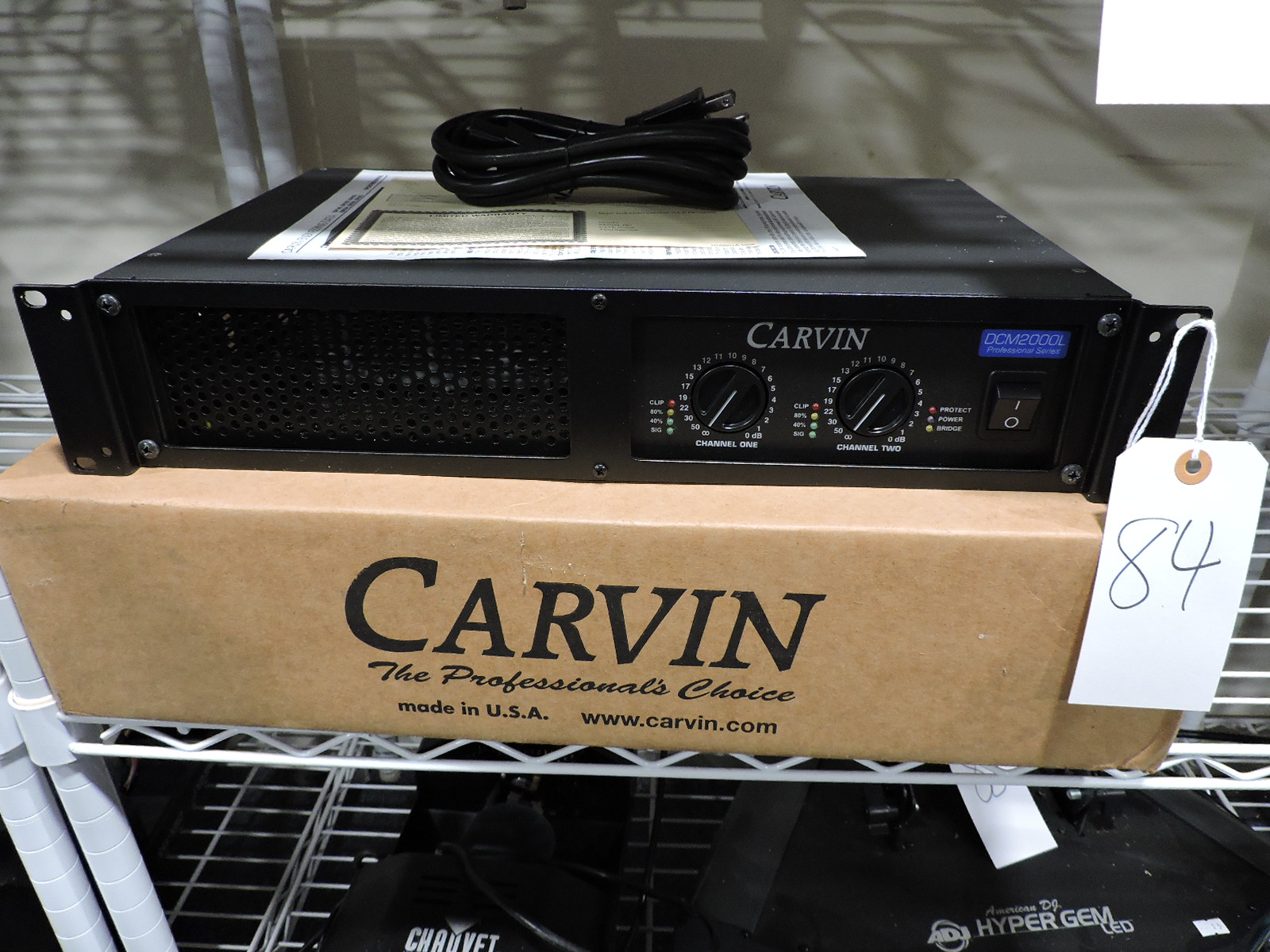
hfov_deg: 71.6
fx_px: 881
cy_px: 476
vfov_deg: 56.8
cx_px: 635
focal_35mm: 24
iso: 400
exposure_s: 1/13
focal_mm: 4.3
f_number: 3
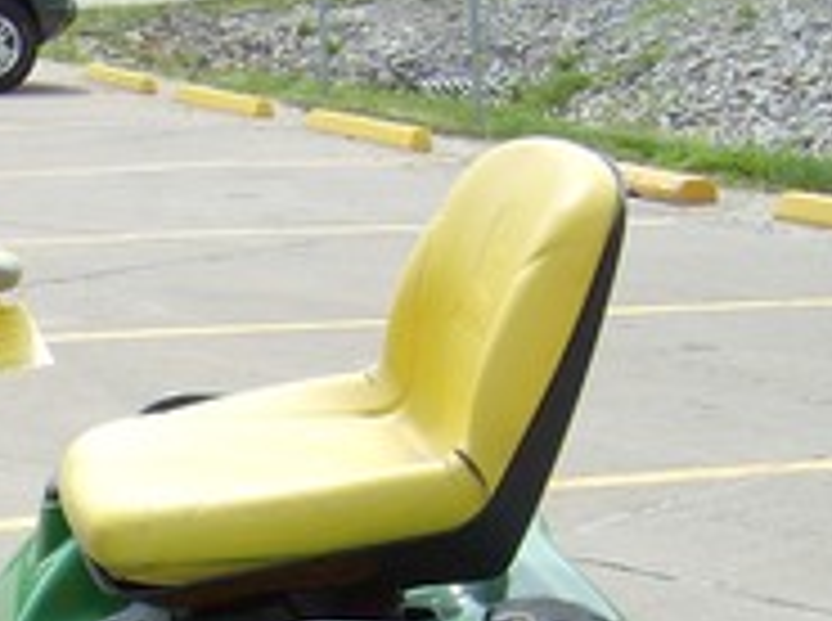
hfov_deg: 17.4
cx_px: -270
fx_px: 2543
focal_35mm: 106
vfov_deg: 13.2
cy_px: 893
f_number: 4.7
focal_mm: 6
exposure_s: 1/467
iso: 100
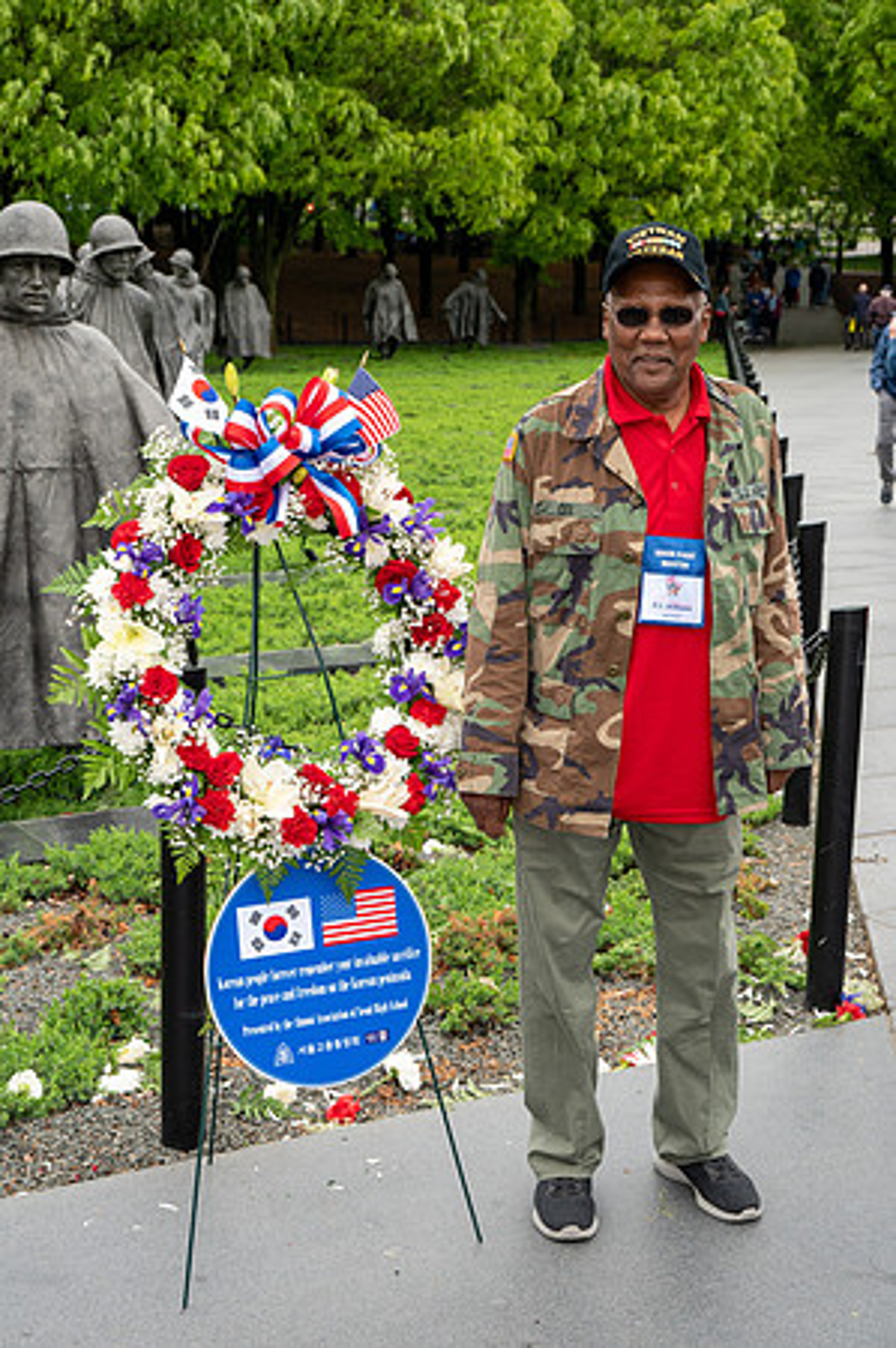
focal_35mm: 52
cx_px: 448
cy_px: 674
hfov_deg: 25.9
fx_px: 1946
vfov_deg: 38.2
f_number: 8
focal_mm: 52
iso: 1250
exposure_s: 1/640
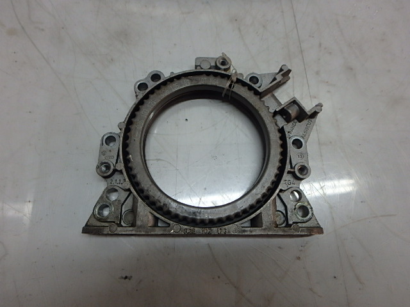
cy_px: 154
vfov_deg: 63.4
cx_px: 205
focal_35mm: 21
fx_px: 249
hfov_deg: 79.0
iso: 200
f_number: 3.5
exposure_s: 1/60
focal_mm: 3.7
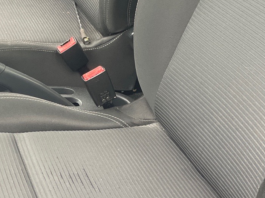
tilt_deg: -36.2
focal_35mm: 71
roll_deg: +8.0
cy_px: 115
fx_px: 543
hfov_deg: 26.8
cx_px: 49
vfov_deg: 20.7
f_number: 1.6
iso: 125
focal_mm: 4.2
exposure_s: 1/95
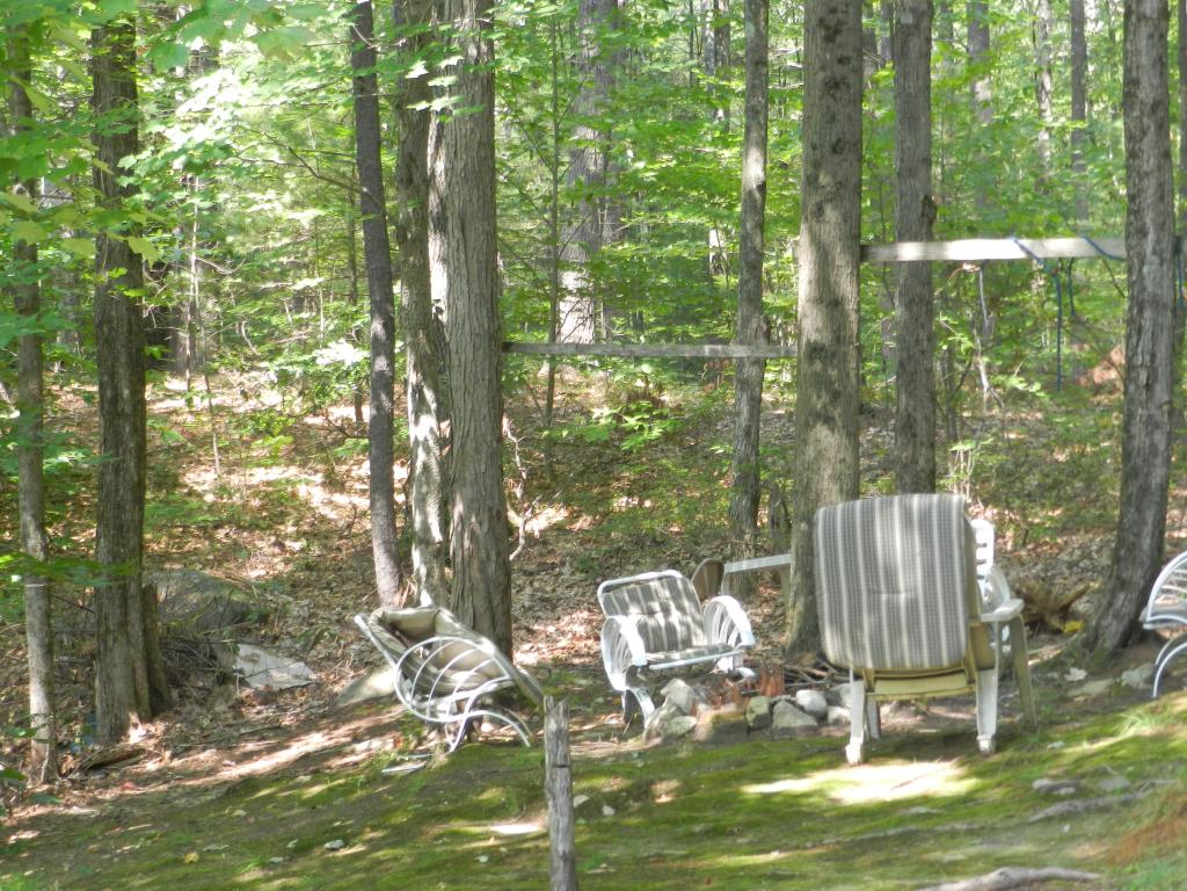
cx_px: 594
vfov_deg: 17.6
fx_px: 2880
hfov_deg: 23.3
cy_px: 446
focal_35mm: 84
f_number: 4.4
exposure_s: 1/40
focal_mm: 14.9
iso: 200
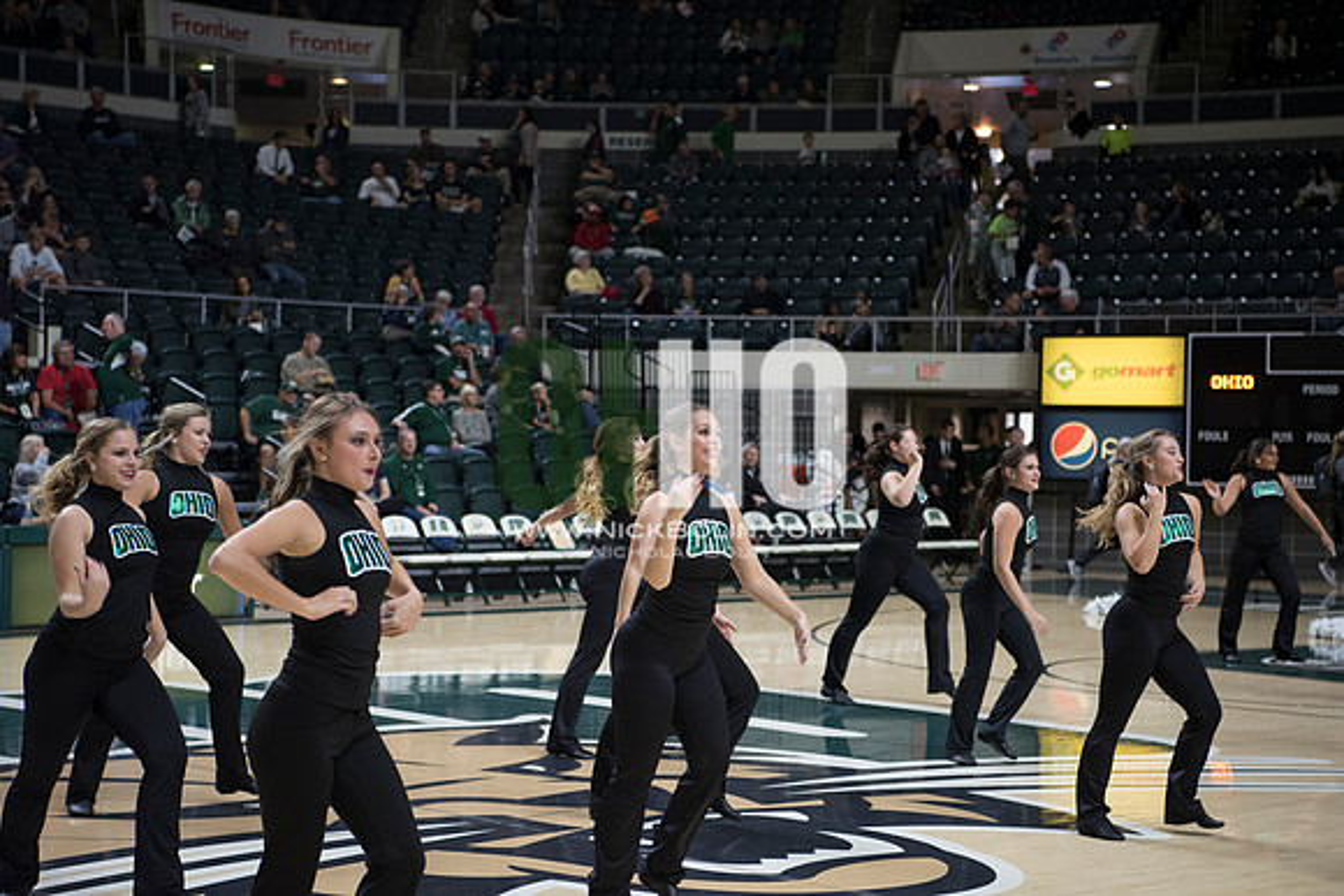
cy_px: 448
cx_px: 672
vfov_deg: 19.5
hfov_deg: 28.8
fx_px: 2614
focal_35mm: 70
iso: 2000
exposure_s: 1/500
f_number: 3.5
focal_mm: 70
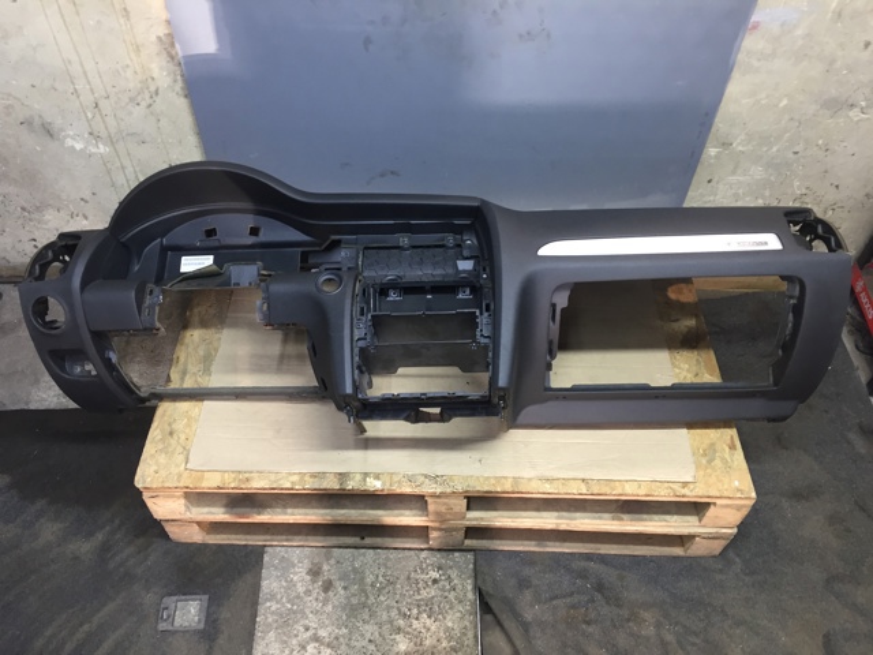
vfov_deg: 48.2
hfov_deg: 61.7
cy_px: 328
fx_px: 731
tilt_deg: -50.3
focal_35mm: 29
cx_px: 436
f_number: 2.2
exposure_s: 1/33
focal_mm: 4.15
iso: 100
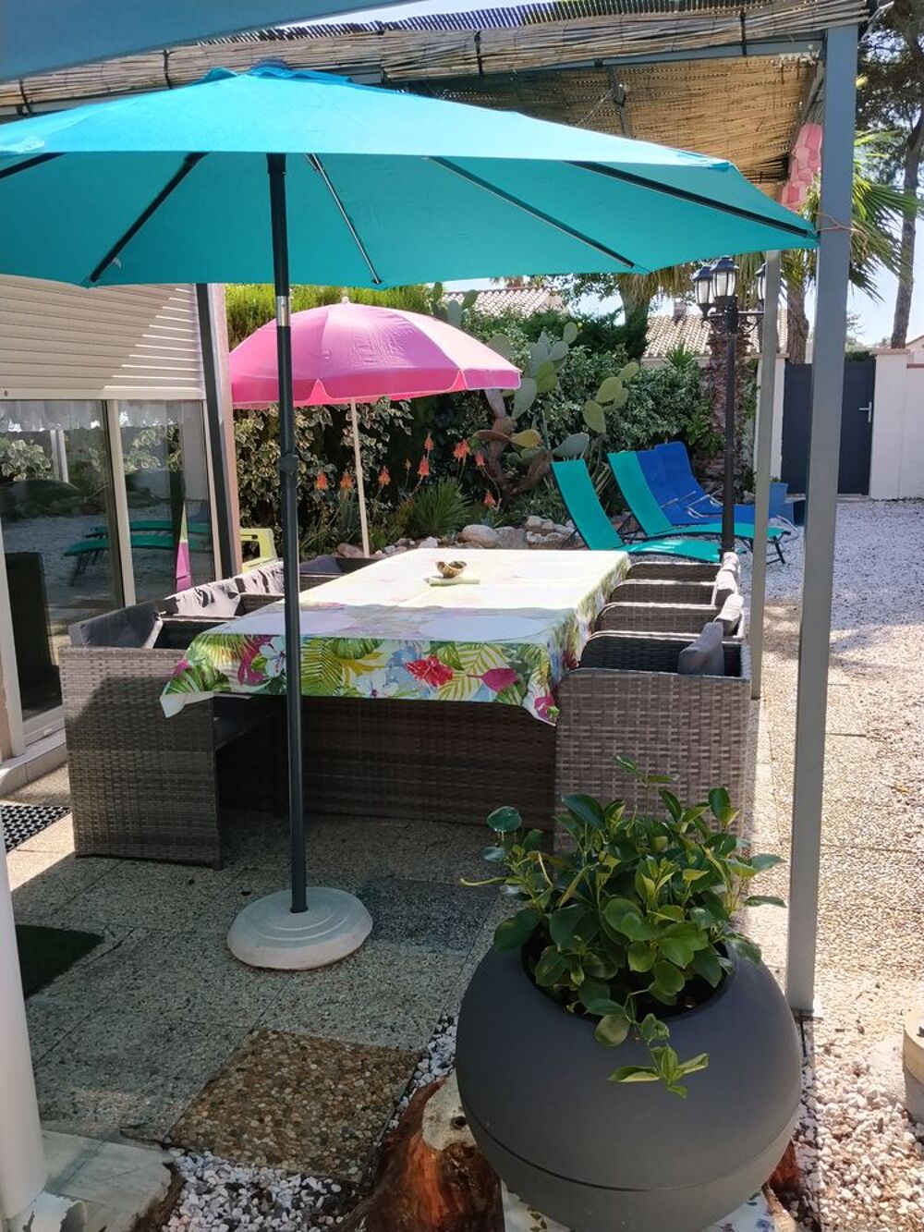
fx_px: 1032
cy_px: 616
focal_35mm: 29
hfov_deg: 48.2
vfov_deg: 61.7
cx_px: 462
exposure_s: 1/630
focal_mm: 4.22
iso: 50
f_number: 1.8
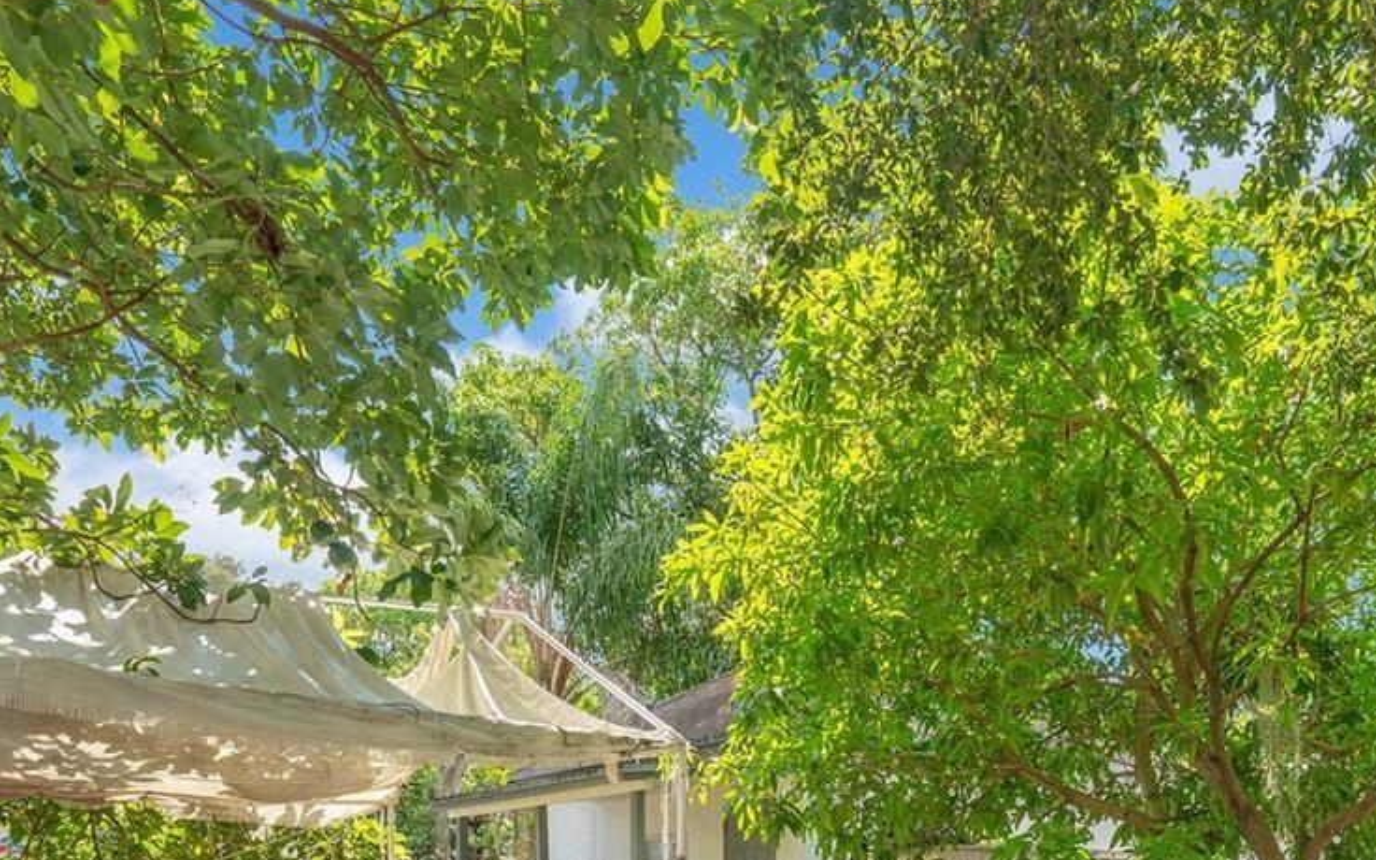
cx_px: 866
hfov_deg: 60.4
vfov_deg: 35.0
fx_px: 1163
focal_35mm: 31
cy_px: 942
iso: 100
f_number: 4.5
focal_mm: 14
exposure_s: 1/160
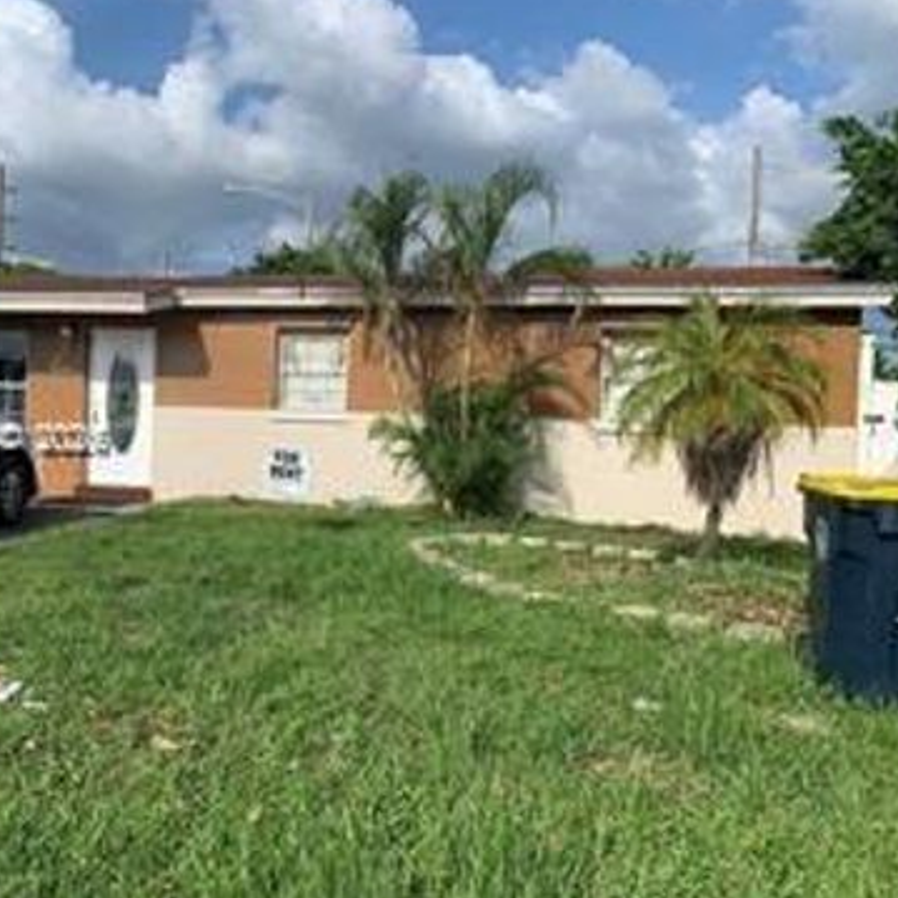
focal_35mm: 32
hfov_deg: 50.3
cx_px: 308
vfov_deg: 51.1
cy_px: 439
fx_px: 939
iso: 25
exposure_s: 1/2364
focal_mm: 4.25
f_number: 1.8
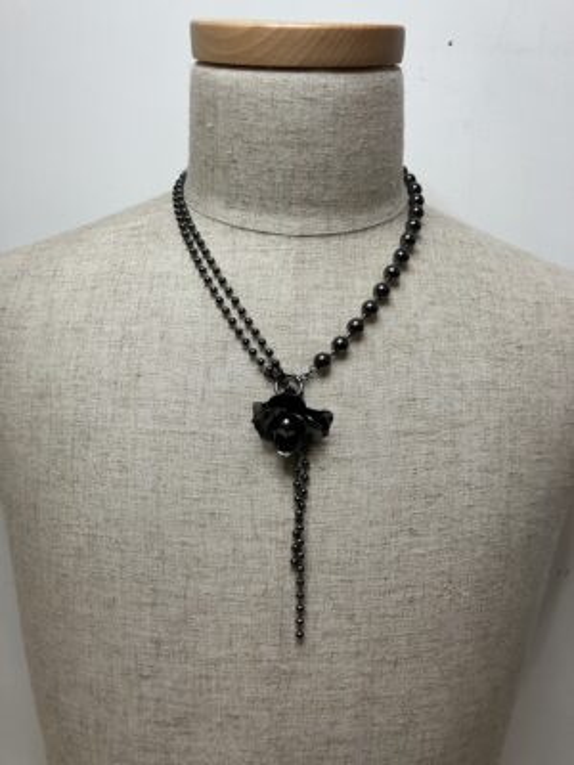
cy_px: 382
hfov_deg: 49.7
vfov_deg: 63.4
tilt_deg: -10.4
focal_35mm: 28
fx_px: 619
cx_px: 287
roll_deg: -2.1
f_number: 1.8
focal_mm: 3.99
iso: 50
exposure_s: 1/50
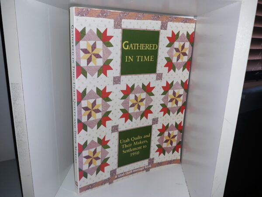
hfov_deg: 63.4
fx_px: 212
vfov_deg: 49.7
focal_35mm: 28
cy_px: 98
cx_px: 131
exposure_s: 1/120
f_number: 1.7
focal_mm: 3.7
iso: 50
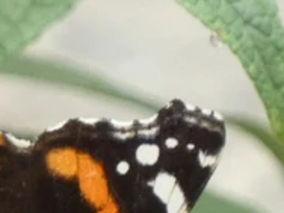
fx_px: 14850
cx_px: -2
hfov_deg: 1.1
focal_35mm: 1810
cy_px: 295
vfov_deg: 0.8
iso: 500
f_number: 5.6
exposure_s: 1/100
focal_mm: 95.2
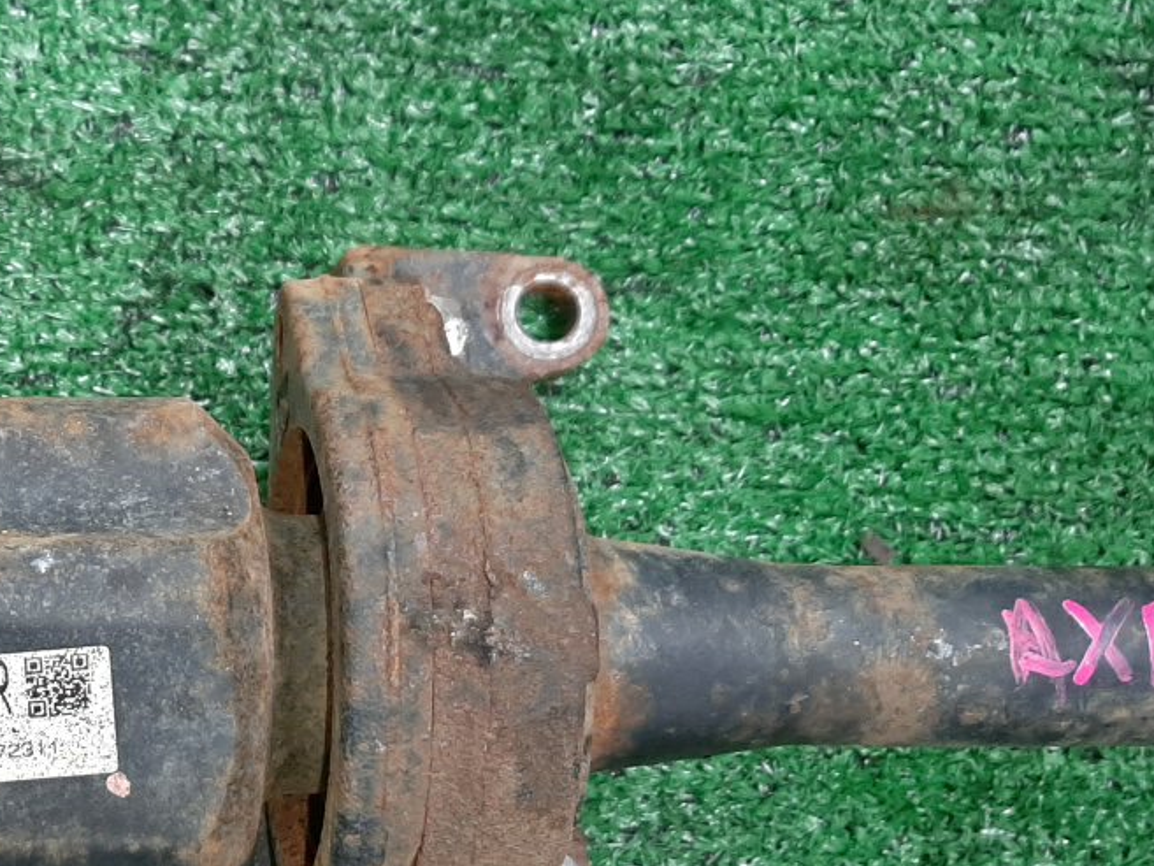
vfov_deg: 25.4
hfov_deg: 31.5
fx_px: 1901
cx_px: 30
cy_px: 622
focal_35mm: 57
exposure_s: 1/50
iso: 112
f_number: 1.7
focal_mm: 3.93
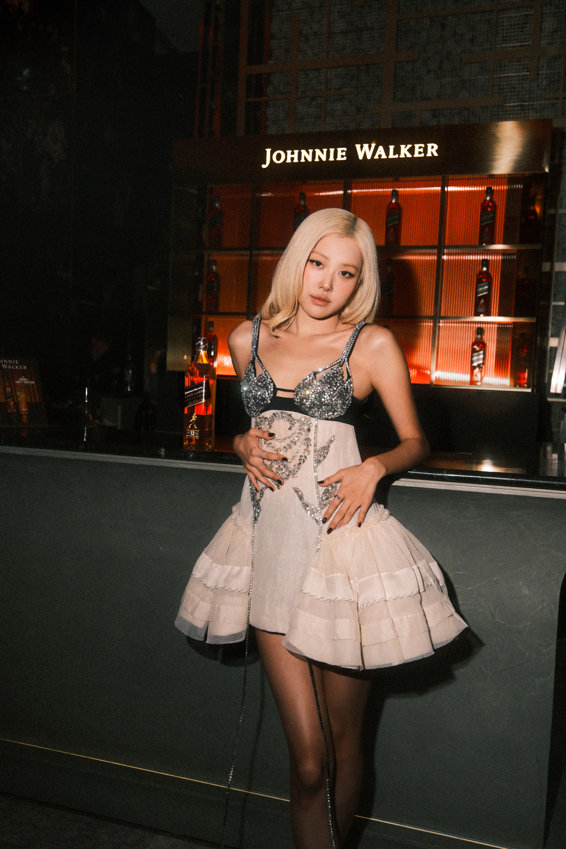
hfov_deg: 45.0
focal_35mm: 29
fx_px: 684
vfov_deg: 63.7
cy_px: 424
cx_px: 283
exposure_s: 1/160
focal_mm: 19.3
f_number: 2.8
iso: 640
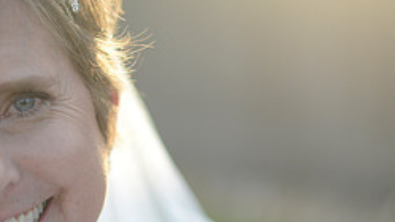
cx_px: 232
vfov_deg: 9.9
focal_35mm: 122
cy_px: 182
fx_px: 1278
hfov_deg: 17.6
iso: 400
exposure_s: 1/2500
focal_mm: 50
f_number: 1.4
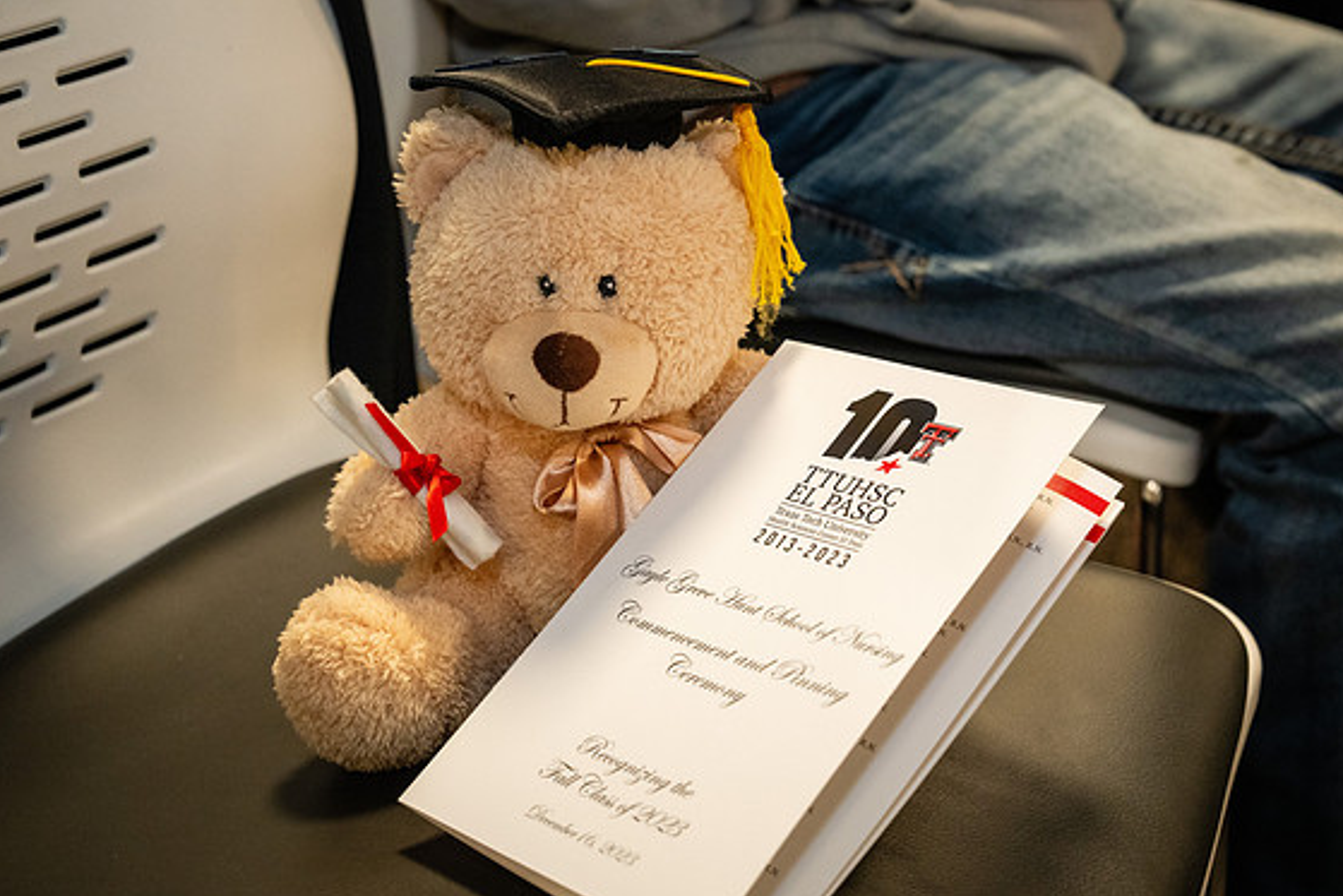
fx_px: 2015
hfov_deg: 36.8
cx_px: 733
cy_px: 472
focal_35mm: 54
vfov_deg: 25.1
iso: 5000
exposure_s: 1/125
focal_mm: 49
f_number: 5.6
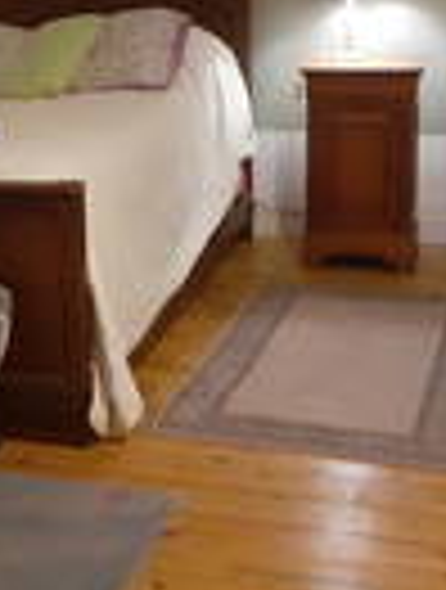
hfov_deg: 19.6
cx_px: 41
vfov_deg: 26.0
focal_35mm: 74
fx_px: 1265
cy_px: 171
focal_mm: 3.6
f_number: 1.9
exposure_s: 1/20
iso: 640
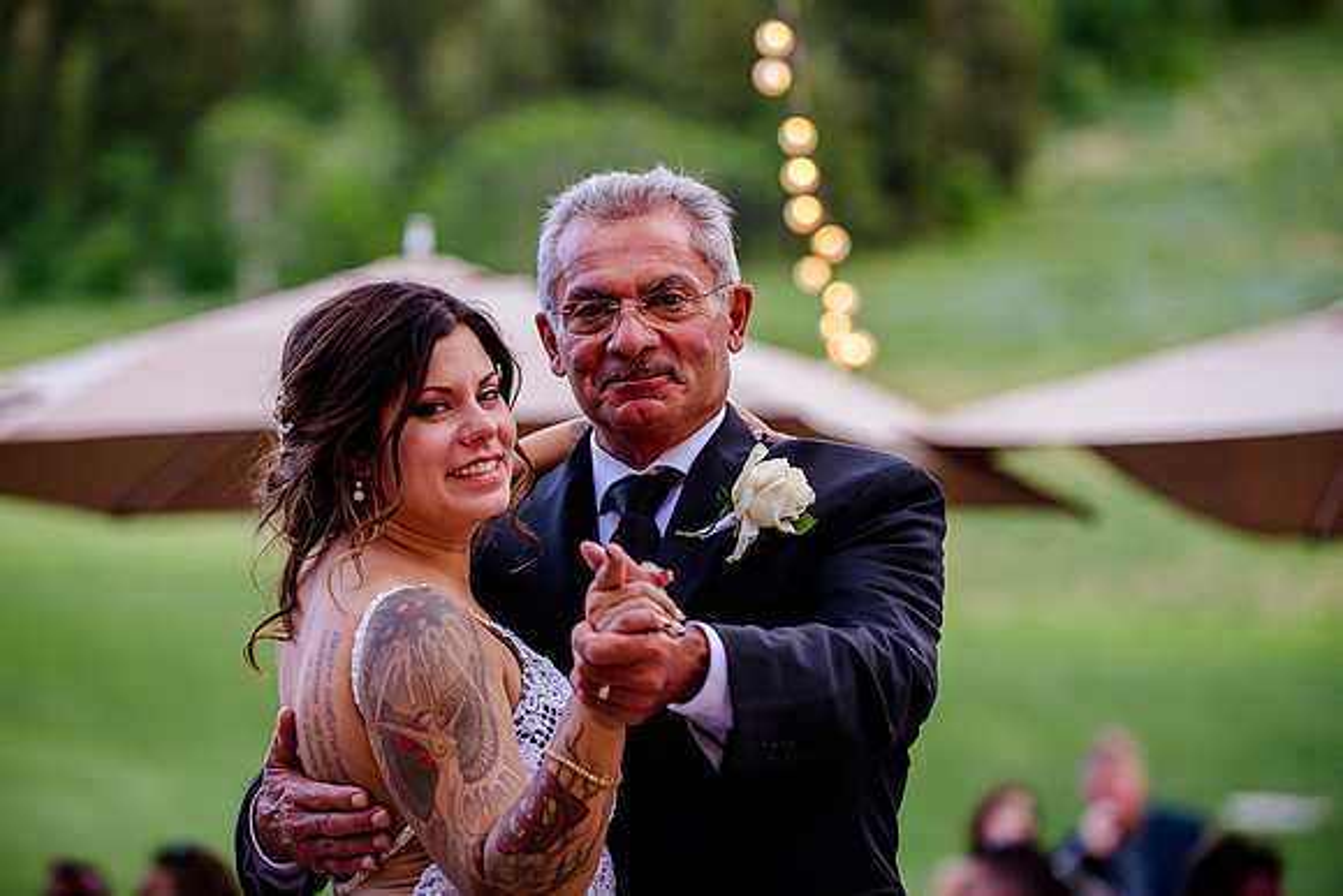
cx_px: 639
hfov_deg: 15.4
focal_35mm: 133
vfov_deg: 10.3
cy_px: 397
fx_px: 4972
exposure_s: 1/640
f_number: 2.8
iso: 800
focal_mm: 116
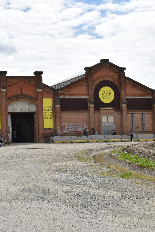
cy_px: 115
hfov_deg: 23.4
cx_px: -8
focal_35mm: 55
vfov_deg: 36.2
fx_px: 355
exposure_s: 1/400
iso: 200
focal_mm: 24
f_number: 10
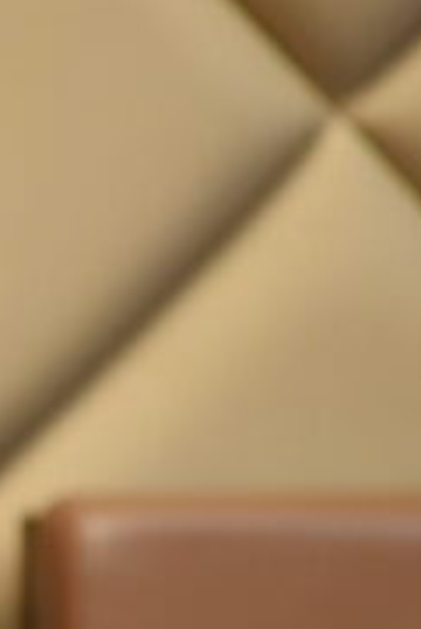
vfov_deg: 2.4
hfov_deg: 1.6
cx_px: -649
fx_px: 14957
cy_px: 464
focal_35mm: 856
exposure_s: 1/125
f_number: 4
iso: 3200
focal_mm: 200
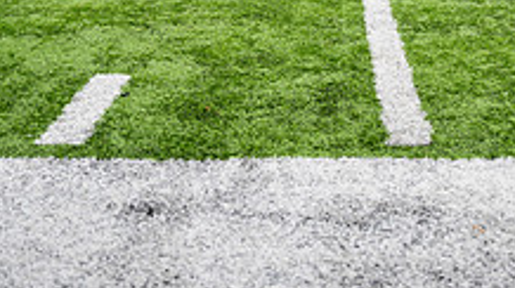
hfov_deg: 31.1
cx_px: 361
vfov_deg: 16.4
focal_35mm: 67
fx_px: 914
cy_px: -136
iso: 100
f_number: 2.8
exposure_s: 1/500
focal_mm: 24
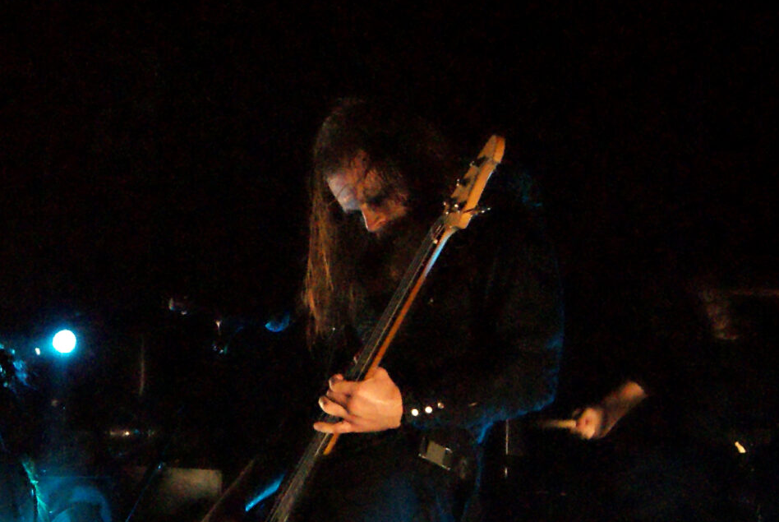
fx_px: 3510
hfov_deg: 12.6
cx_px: 145
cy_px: 353
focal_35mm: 162
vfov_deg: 8.5
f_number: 5.6
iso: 3200
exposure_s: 1/250
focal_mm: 40
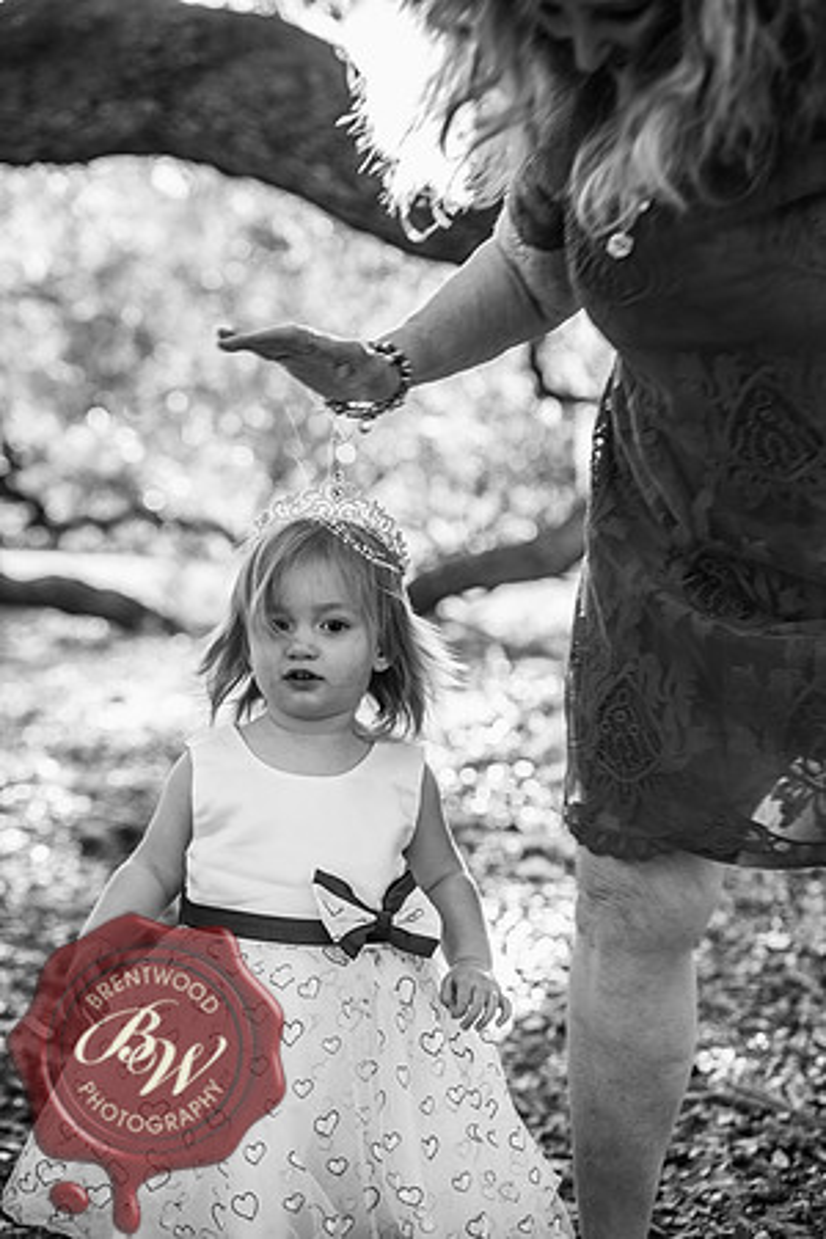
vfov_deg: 28.8
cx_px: 413
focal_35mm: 70
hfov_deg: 19.5
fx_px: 2409
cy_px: 620
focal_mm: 70
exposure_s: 1/160
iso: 200
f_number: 3.5
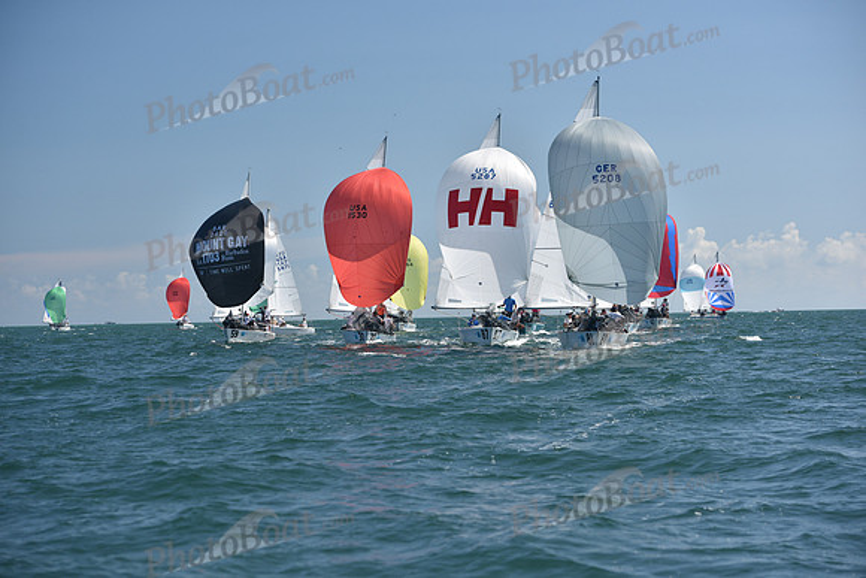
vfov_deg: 14.4
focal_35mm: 95
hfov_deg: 21.5
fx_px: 2286
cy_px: 289
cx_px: 433
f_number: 5
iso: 250
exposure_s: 1/1250
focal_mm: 95
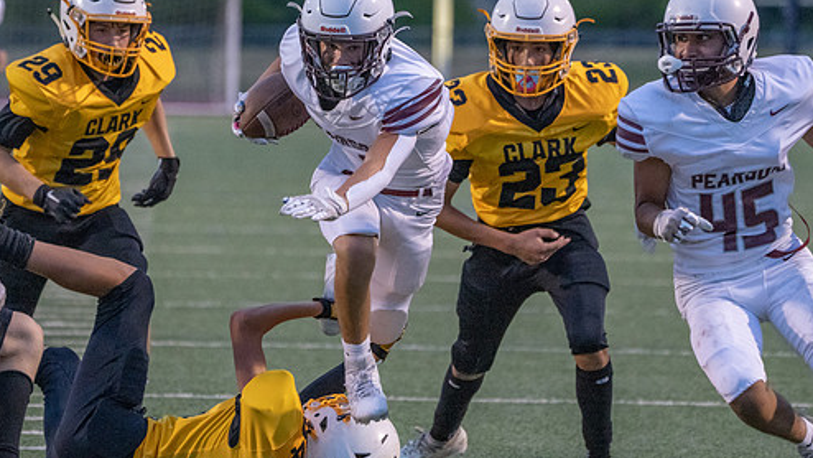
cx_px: 314
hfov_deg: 5.7
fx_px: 8128
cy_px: 227
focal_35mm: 377
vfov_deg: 3.2
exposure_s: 1/1000
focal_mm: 247
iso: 8000
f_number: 5.6
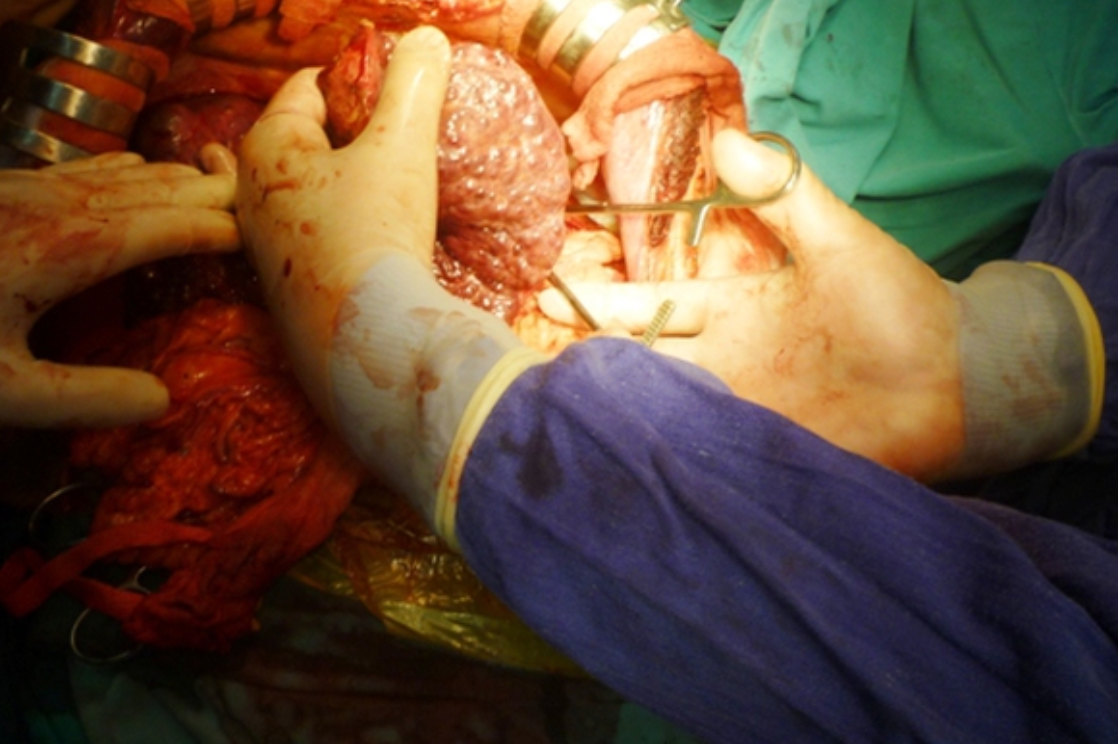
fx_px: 1179
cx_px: 463
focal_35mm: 38
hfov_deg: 50.5
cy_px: 254
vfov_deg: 34.7
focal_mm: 5.2
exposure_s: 1/60
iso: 80
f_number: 3.3
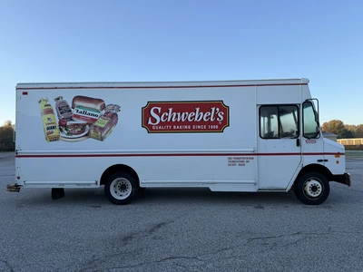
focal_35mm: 24
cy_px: 136
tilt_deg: +1.5
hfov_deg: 71.6
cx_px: 182
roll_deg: +1.5
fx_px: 252
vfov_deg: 56.8
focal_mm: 6.76
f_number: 1.78
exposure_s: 1/1292
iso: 80
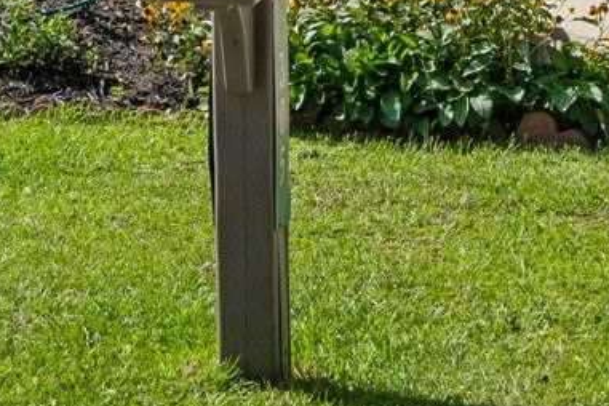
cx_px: 166
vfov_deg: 6.6
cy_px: -578
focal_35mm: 197
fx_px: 3332
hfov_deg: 10.4
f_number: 8
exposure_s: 1/1000
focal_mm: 30
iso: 250
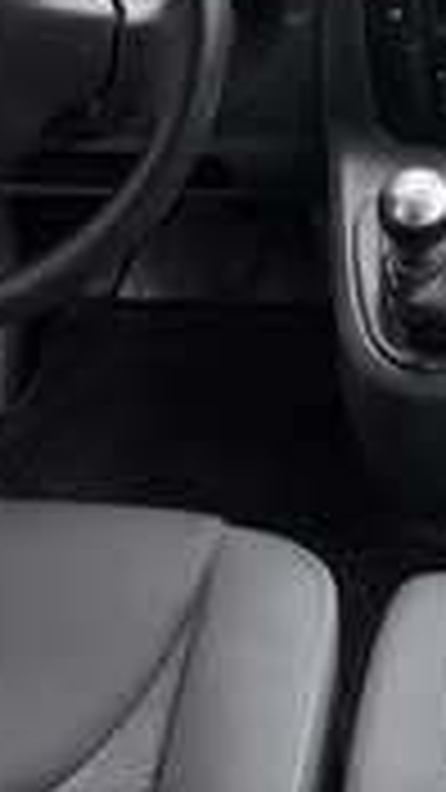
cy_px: -65
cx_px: 613
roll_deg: -0.9
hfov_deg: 15.0
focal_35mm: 76
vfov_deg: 25.9
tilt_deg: -34.1
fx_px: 1598
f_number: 1.78
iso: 100
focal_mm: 6.76
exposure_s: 1/121
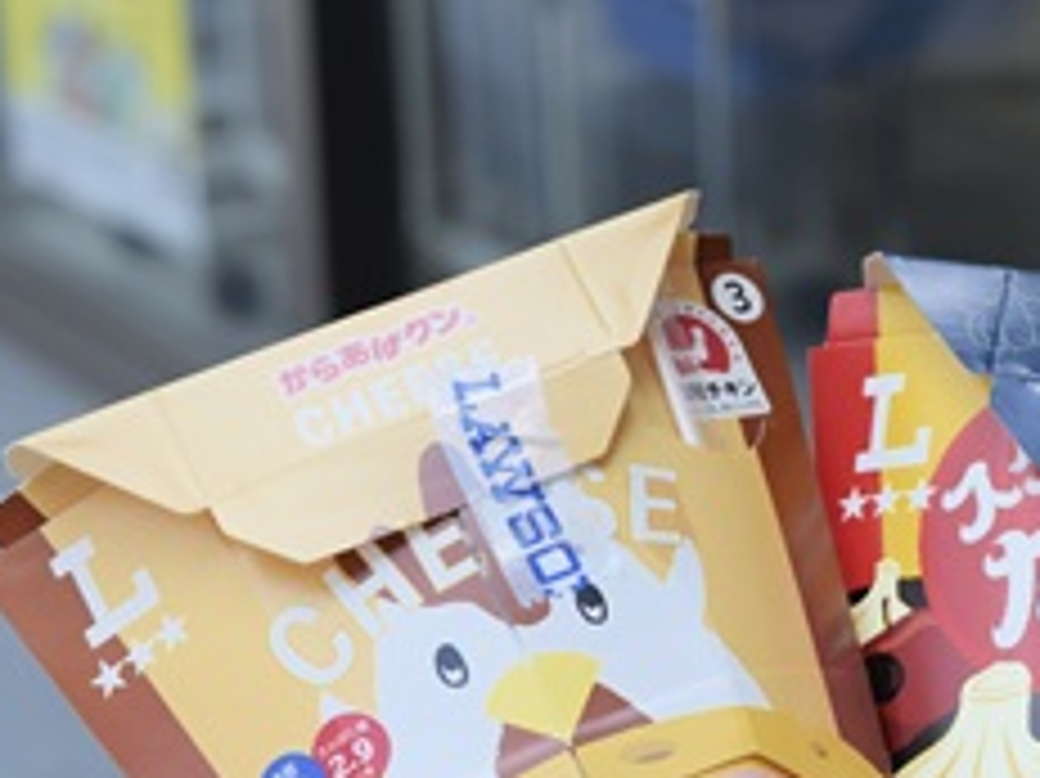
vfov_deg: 11.3
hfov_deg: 15.0
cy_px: 600
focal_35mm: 131
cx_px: 846
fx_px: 3934
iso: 200
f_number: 8
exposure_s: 1/250
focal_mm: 42
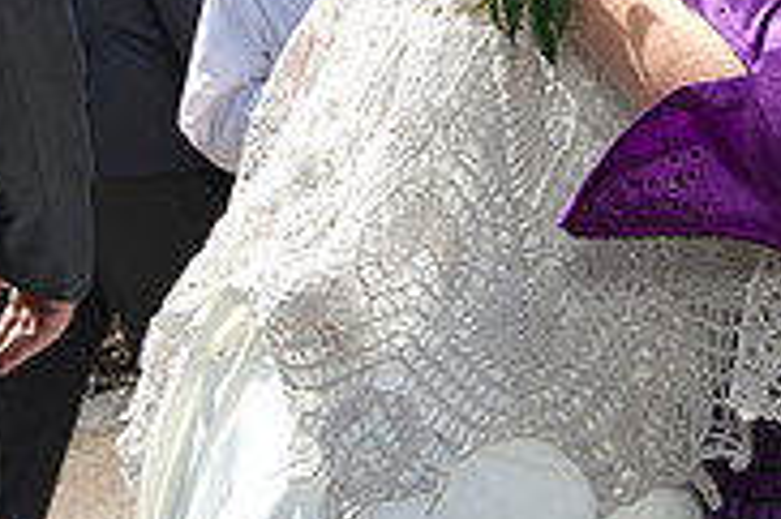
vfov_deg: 13.0
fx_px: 2211
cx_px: 627
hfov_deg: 19.8
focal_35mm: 102
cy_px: -133
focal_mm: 32
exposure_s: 1/125
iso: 100
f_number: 10
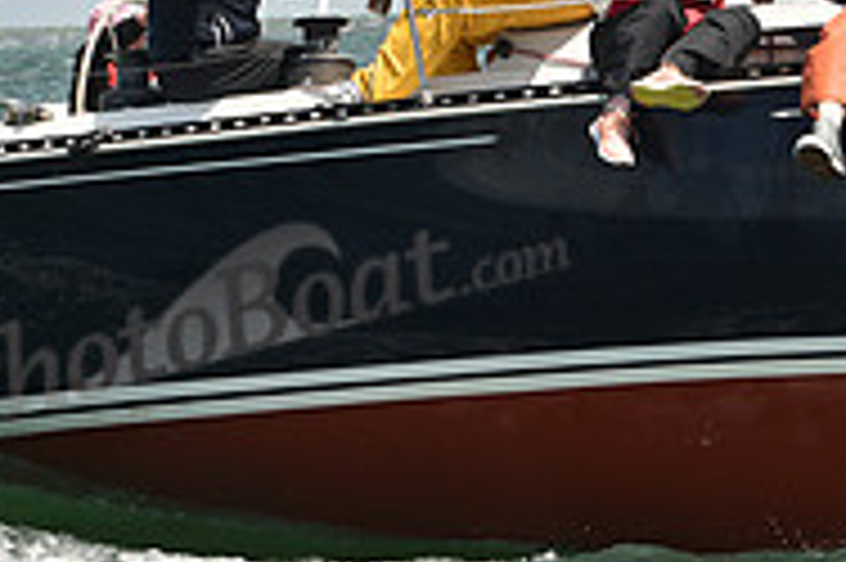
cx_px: 806
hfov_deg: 7.7
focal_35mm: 266
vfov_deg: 5.1
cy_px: 20
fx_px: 6245
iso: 320
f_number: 10
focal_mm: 86
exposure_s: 1/800
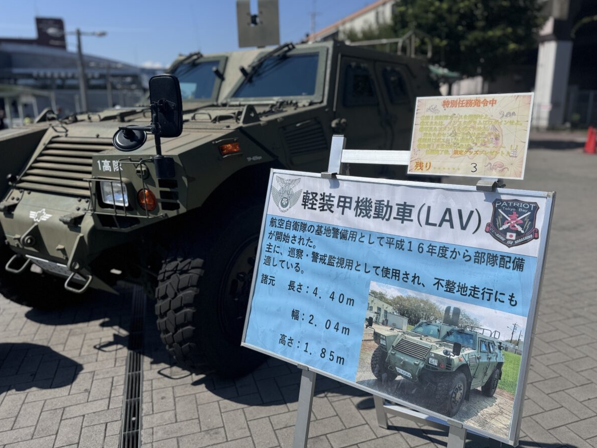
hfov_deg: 67.3
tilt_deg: -14.1
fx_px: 448
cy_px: 225
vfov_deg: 53.0
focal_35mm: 26
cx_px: 305
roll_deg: +0.4
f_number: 1.78
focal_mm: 6.76
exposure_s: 1/7937
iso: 80
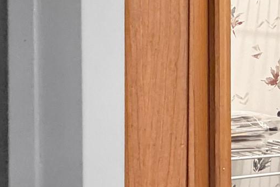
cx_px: 456
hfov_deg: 24.0
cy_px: 140
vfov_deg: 23.2
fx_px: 451
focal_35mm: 58
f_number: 2.2
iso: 320
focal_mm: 2.22
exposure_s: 1/60
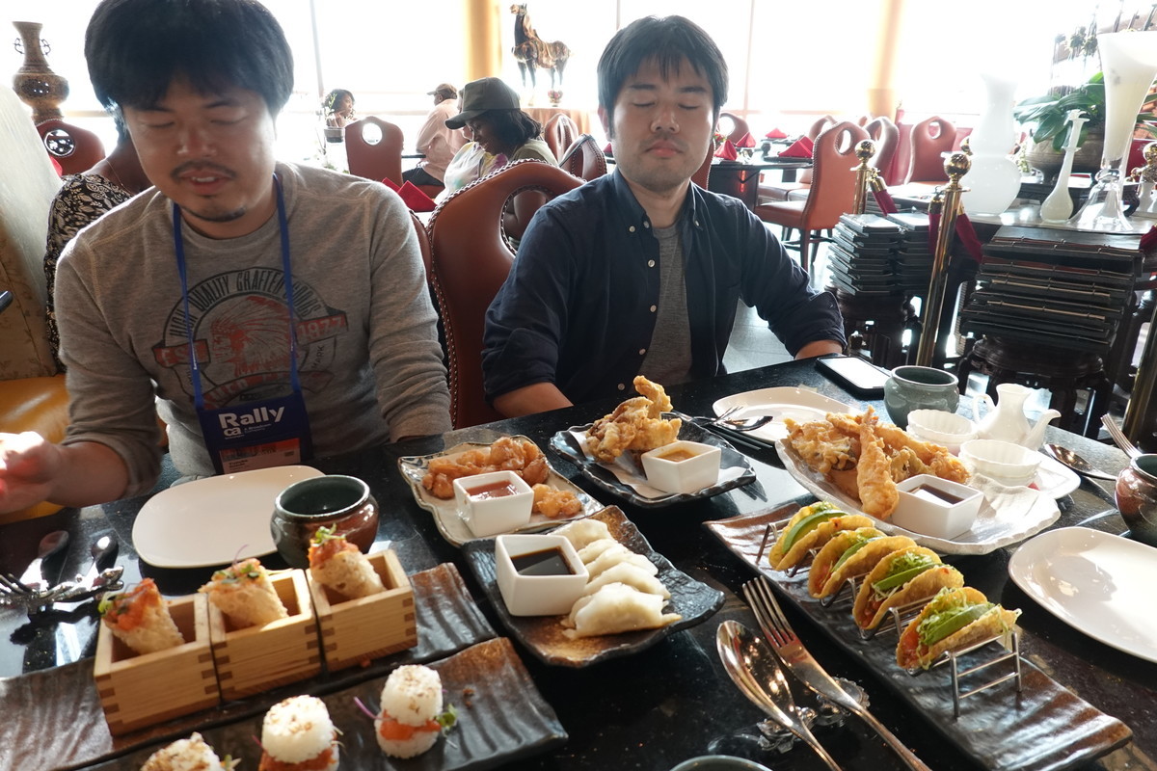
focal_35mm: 24
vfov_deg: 53.1
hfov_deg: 73.7
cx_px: 578
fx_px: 771
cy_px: 386
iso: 500
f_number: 2.8
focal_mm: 9
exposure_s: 1/30
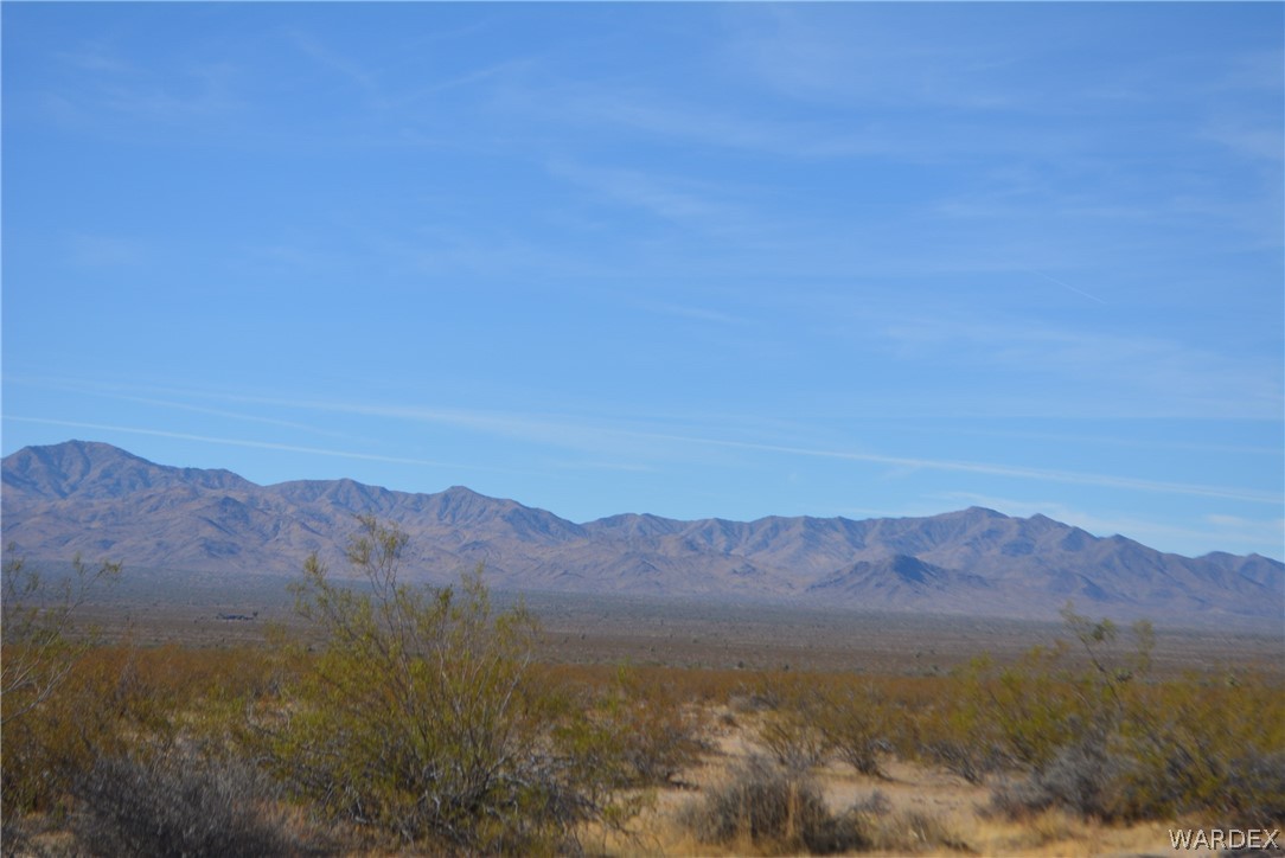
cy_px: 429
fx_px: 2946
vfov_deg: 16.6
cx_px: 642
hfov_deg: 24.6
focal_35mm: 82
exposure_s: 1/2000
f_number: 7.1
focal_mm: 55
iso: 400
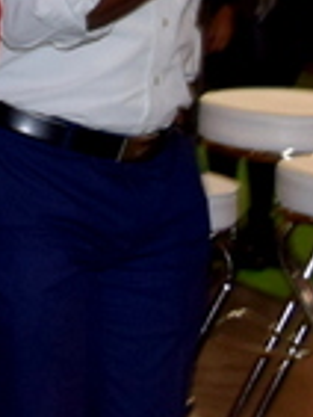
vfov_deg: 7.6
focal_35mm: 245
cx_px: -360
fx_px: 2949
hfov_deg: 5.9
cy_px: -557
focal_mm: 24
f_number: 4.5
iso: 800
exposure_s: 1/80
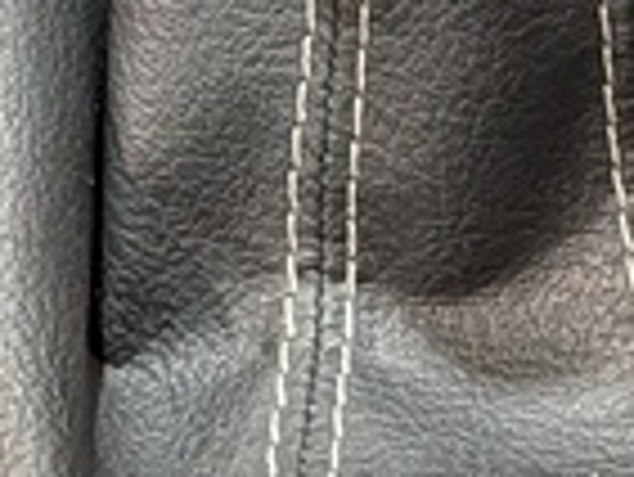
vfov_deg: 8.5
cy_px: -50
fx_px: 3190
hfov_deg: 11.3
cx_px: 481
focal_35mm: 174
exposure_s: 1/60
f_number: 1.7
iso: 33
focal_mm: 4.53
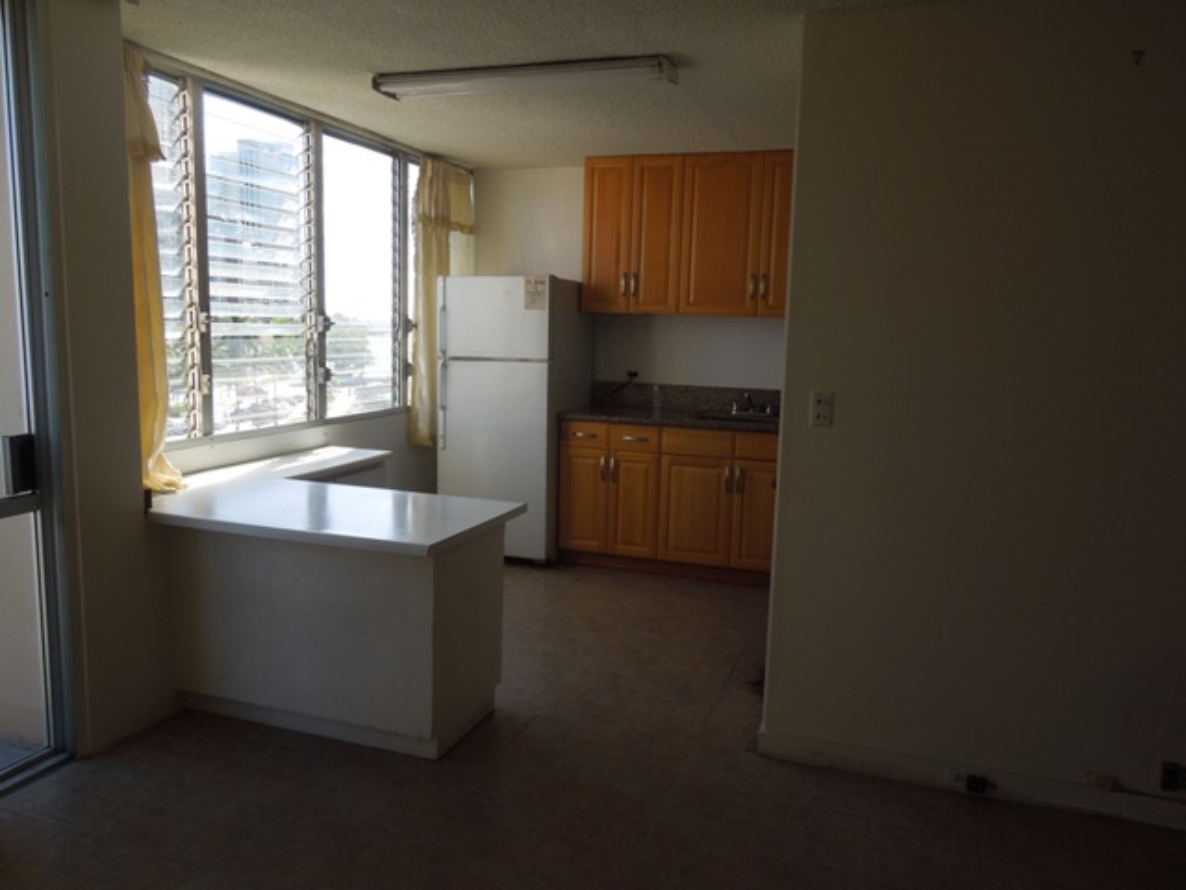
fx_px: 857
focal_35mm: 25
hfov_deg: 69.4
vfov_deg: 54.9
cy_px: 445
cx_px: 593
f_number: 3.3
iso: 100
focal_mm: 4.5
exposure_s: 1/250
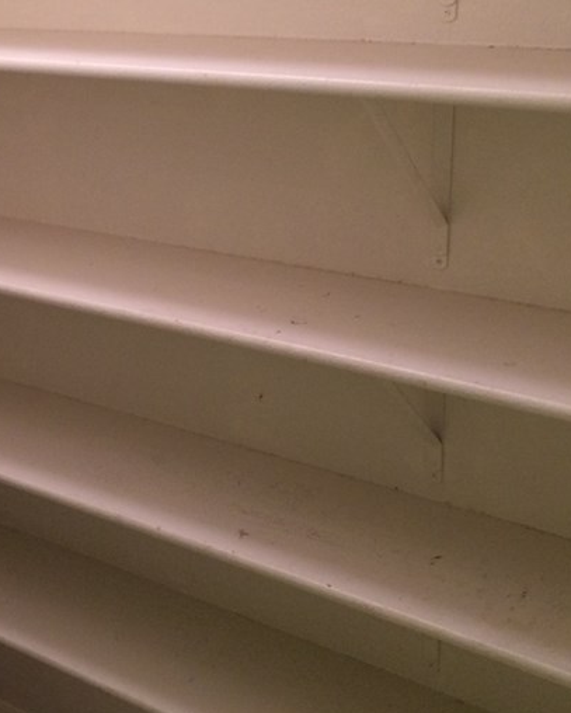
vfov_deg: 31.9
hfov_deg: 25.7
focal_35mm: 59
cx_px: 184
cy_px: 348
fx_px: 1245
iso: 250
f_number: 2.2
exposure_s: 1/30
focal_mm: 4.12
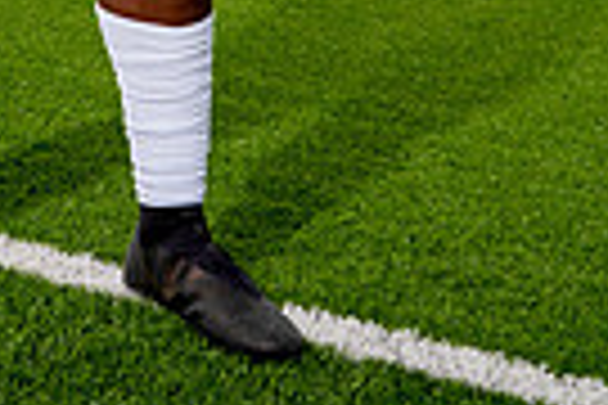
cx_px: 5
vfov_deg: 11.7
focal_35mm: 100
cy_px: -508
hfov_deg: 19.8
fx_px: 1689
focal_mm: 30
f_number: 8
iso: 200
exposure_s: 1/250
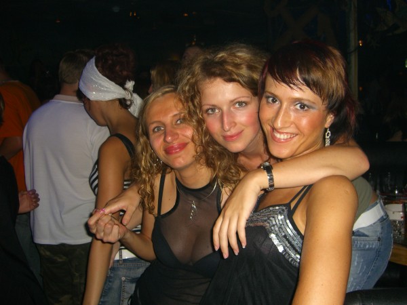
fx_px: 447
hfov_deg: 49.0
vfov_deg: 37.7
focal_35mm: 38
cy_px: 152
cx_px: 204
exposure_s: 1/60
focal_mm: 7.9
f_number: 2.8
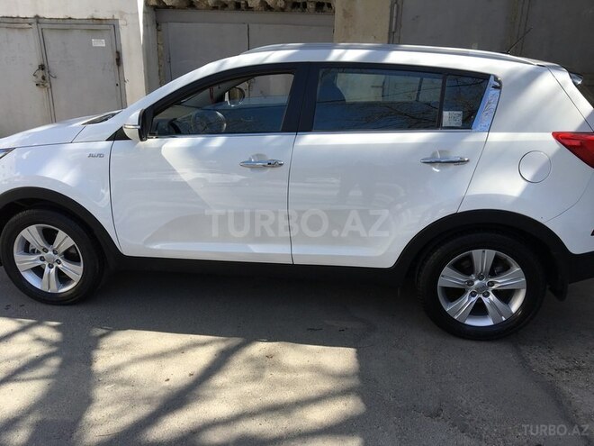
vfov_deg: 48.2
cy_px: 223
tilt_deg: -19.5
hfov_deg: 61.7
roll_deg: -1.0
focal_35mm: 29
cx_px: 297
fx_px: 498
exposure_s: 1/561
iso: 25
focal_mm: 4.15
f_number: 2.2
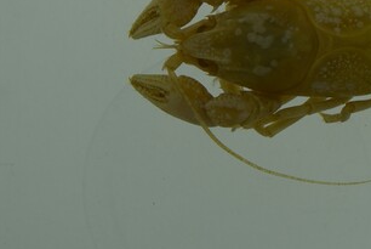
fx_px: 2425
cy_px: -8
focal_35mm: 235
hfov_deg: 8.4
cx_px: 704
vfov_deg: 5.8
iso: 100
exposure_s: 1/160
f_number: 10
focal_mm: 60
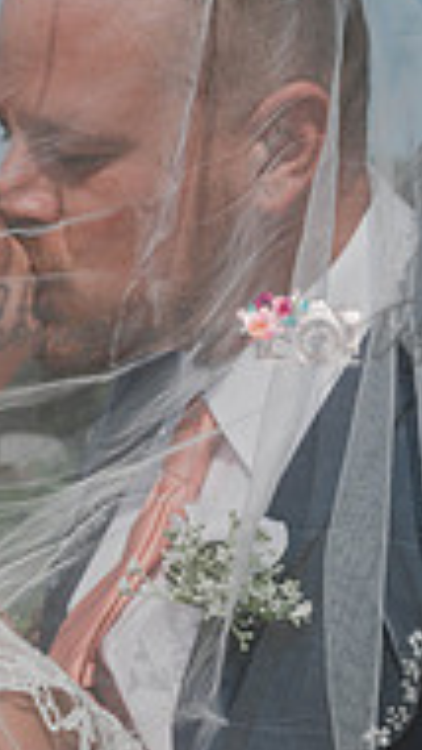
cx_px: 81
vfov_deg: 28.8
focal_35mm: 73
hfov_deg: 16.4
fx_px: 1451
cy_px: 482
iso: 100
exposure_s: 1/500
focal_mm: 29.5
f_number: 8
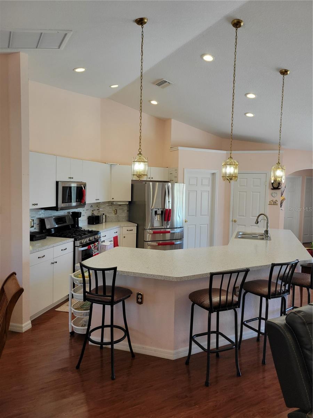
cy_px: 209
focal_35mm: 26
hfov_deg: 53.1
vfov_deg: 67.3
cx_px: 156
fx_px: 313
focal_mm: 5.4
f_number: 1.8
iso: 100
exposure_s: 1/120
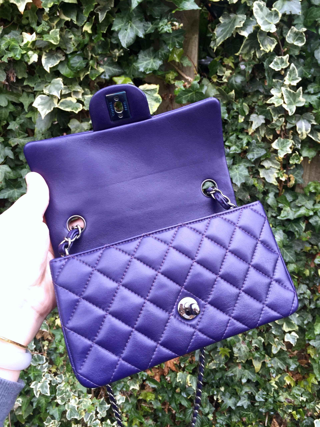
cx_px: 160
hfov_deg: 48.2
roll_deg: +1.3
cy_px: 214
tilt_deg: -18.8
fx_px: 357
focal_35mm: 29
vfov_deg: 61.7
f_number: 2.2
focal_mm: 4.15
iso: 32
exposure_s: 1/60
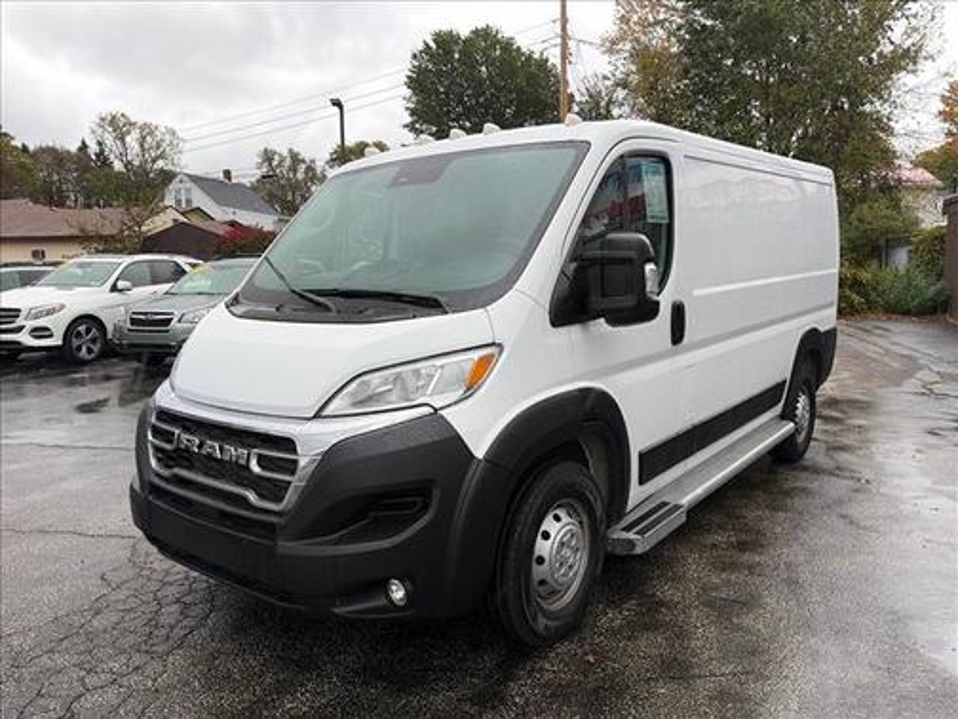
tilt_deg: -6.1
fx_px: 720
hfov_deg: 67.3
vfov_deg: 53.1
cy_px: 360
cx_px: 479
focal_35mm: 26
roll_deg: +0.8
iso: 50
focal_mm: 5.96
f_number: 1.6
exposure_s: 1/341
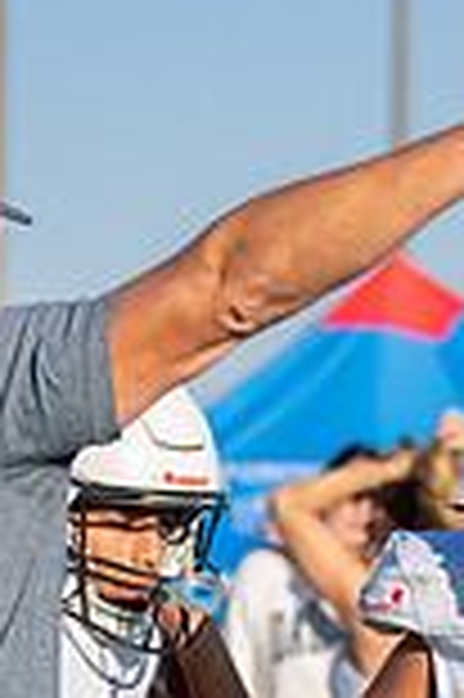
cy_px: 689
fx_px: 5968
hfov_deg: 4.4
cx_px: 599
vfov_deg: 6.7
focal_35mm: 308
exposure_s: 1/6400
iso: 320
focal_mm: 70
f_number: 2.8
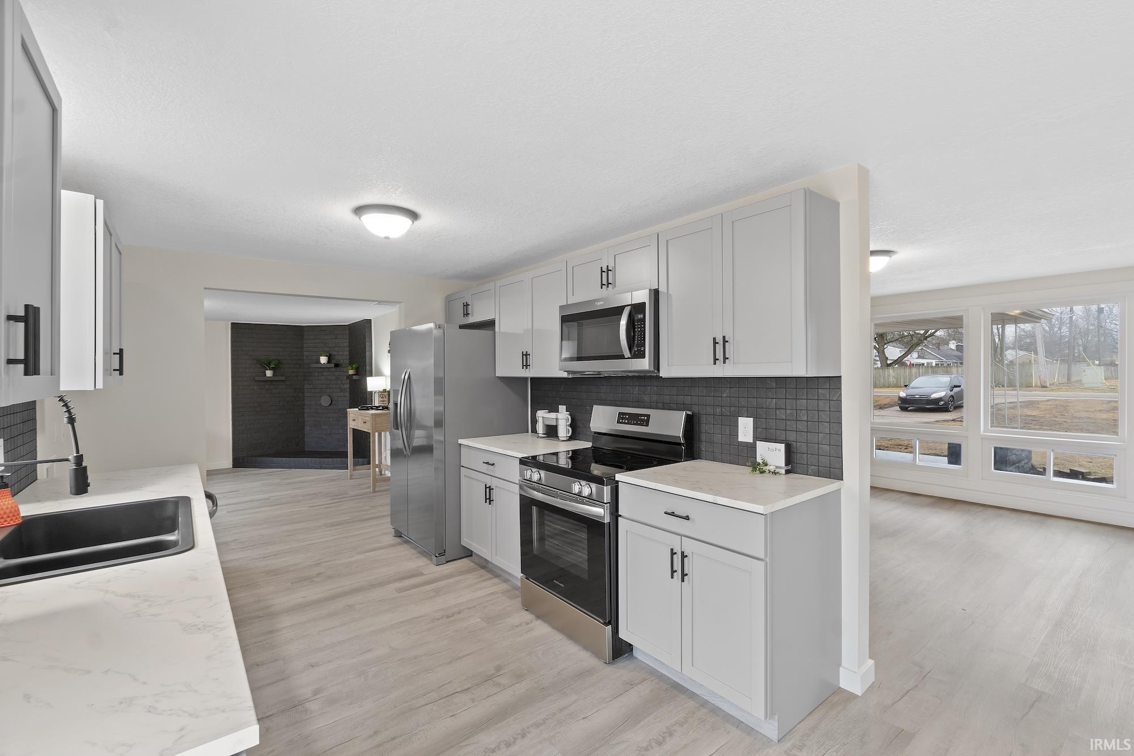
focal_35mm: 15
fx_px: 472
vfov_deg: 77.3
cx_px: 567
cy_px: 378
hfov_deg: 100.4
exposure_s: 1/1.25
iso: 160
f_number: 9
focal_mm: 10
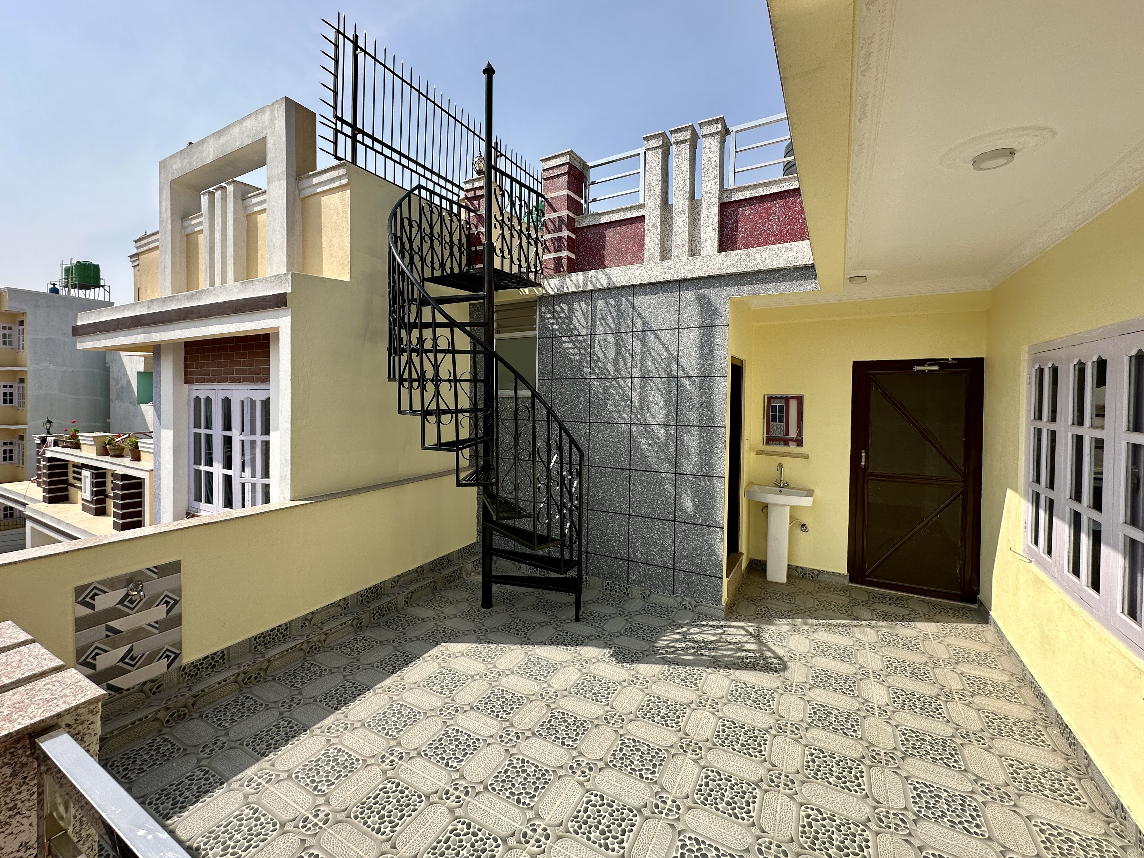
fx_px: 496
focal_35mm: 15
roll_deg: -1.0
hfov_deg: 98.1
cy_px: 406
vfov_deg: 81.7
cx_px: 539
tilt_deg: +0.3
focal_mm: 2.22
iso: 50
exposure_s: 1/1304
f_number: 2.2
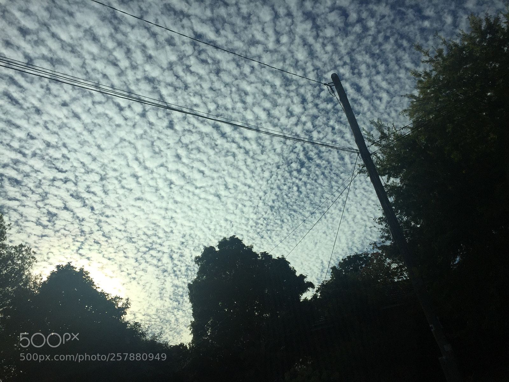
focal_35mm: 29
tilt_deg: +28.0
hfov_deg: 61.7
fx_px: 426
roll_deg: +16.3
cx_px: 254
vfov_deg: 48.2
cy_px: 191
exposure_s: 1/7937
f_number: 2.2
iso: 32
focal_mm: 4.15
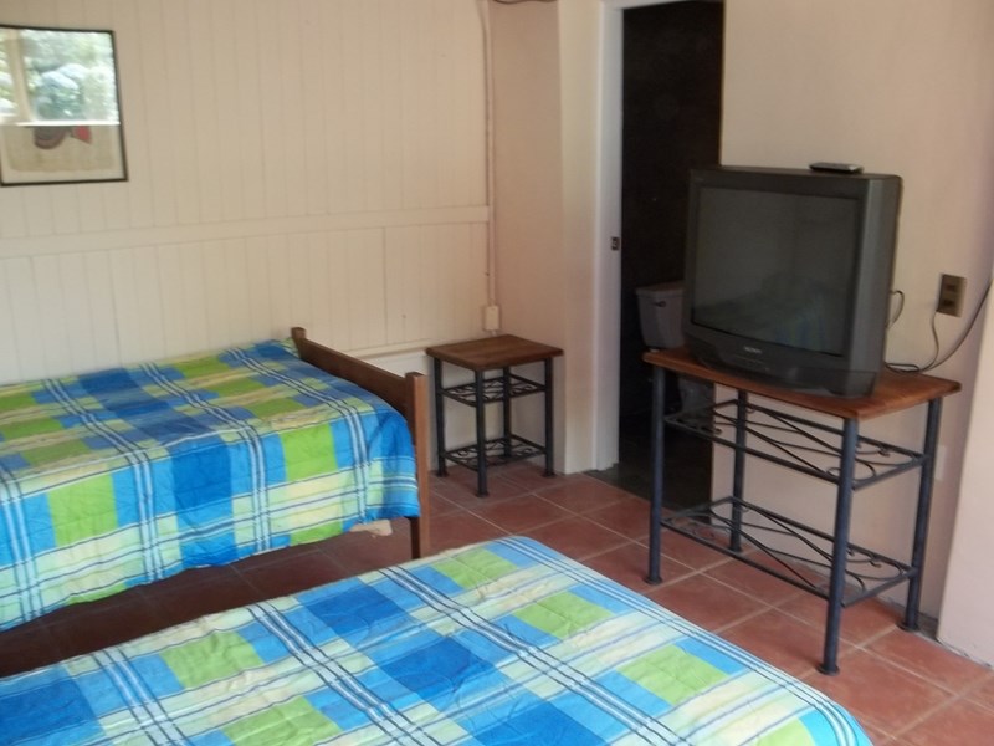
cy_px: 373
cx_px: 497
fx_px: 948
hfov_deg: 55.4
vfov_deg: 42.9
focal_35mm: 33
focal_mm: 5.9
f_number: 3.3
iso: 160
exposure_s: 1/30
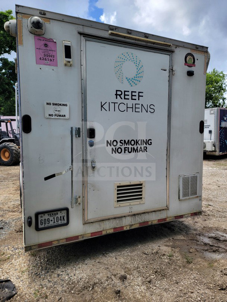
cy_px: 151
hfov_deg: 56.8
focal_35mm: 24
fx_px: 210
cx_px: 114
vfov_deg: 71.6
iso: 16
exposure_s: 1/594
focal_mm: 6.7
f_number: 1.8
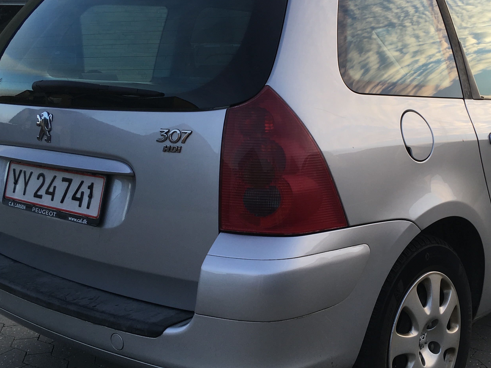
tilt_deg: -11.3
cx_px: 311
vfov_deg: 30.9
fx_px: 667
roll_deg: +1.1
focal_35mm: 47
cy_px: 179
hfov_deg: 40.1
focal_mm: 4.15
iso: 25
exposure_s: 1/218
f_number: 2.2
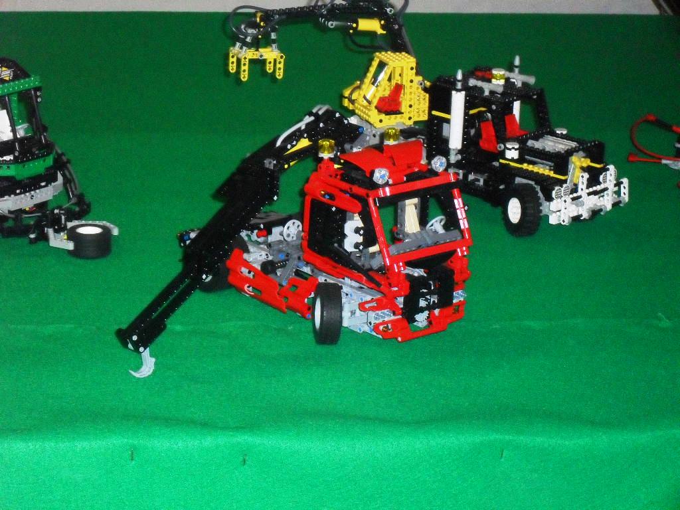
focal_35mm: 105
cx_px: 340
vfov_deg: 14.1
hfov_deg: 18.7
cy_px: 255
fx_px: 2063
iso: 400
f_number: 5.8
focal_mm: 18.9
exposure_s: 1/60
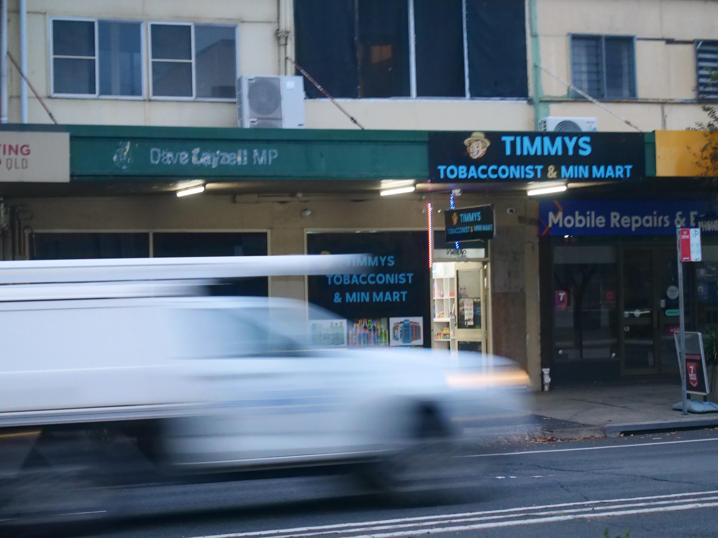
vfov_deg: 15.7
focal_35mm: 94
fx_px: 1950
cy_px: 269
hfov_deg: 20.9
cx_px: 359
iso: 3200
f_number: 2.8
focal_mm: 47
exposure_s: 1/15
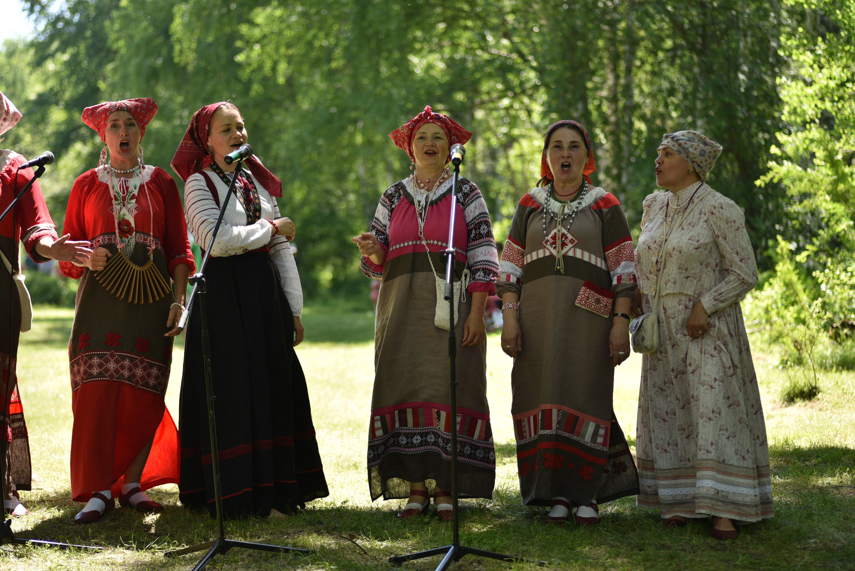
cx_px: 428
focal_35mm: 100
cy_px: 286
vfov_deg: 13.7
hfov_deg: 20.4
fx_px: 2376
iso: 100
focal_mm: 100
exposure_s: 1/400
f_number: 2.8
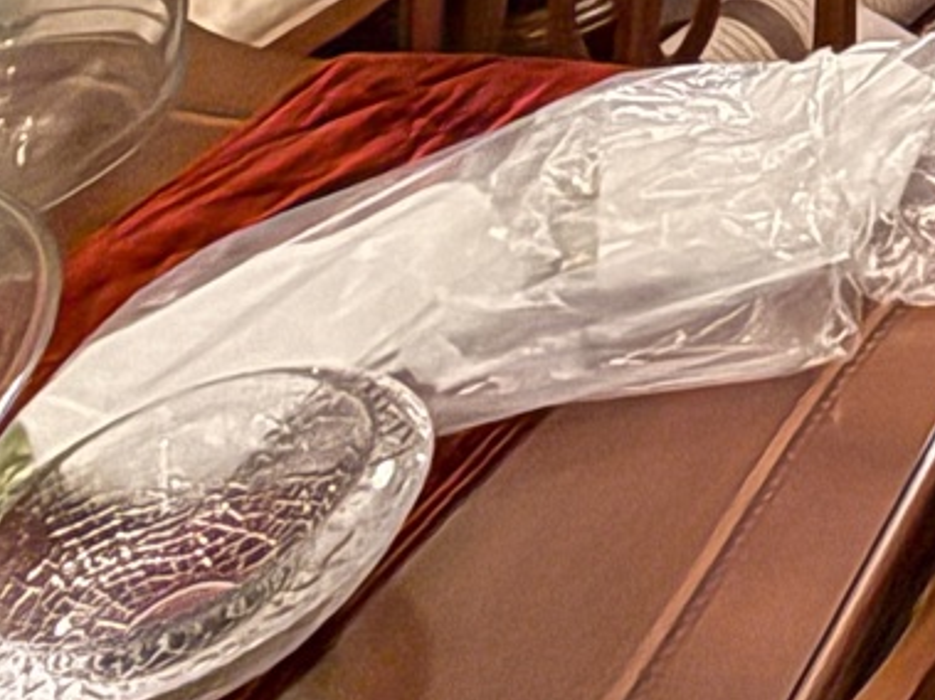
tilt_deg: +1.3
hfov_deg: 20.7
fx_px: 1917
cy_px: -1052
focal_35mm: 71
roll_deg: -1.4
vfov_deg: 13.7
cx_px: 1599
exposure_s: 1/50
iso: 640
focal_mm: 2.22
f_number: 2.2
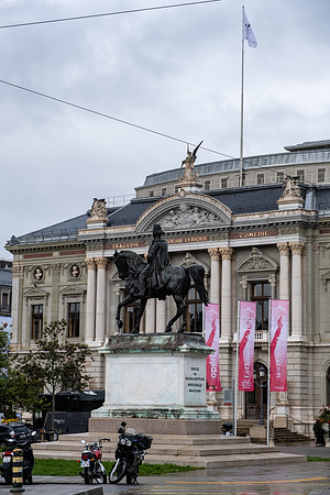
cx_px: 165
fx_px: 1141
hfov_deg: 16.5
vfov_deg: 24.5
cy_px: 248
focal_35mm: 83
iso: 320
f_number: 5.6
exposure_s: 1/750
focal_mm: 55
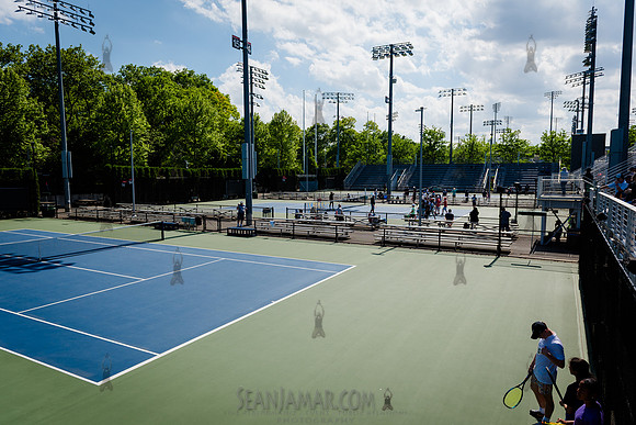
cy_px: 212
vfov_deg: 52.4
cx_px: 318
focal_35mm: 24
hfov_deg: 72.8
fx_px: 431
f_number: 4.5
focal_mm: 24
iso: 200
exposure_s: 1/1600
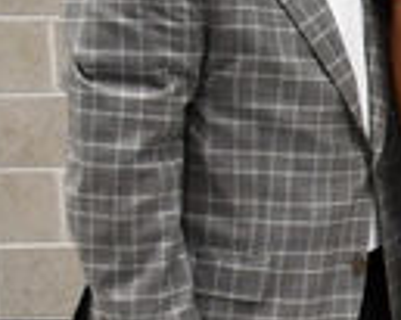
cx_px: 1489
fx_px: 2858
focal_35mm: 241
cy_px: 129
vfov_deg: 6.4
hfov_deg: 6.7
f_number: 3.5
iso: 1400
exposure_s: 1/125
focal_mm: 22
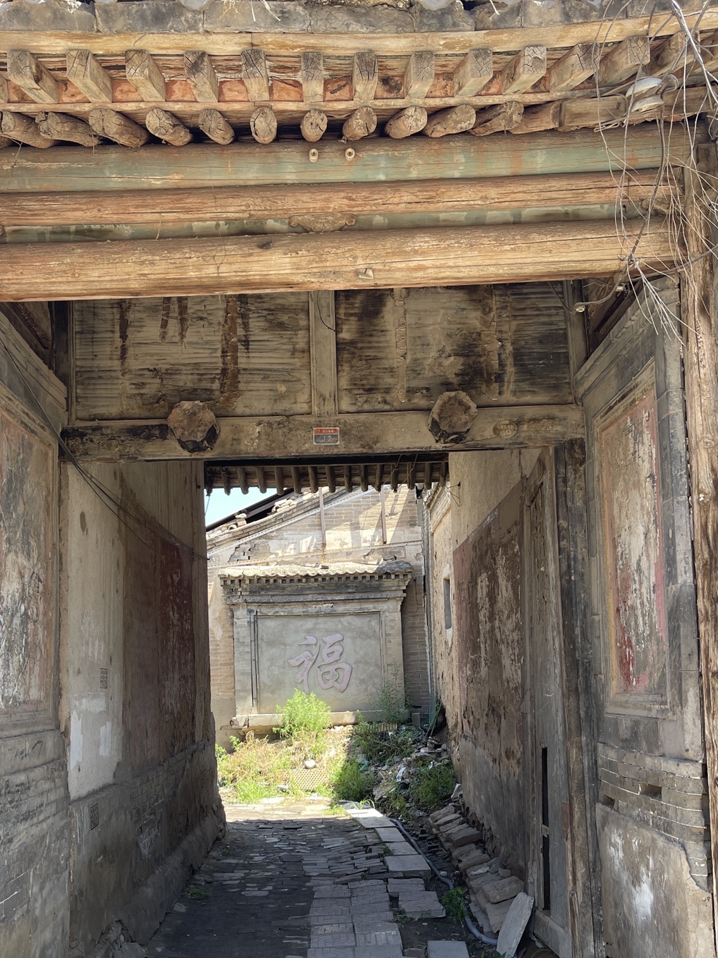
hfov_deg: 42.9
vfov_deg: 55.0
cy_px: 574
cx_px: 340
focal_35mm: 33
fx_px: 913
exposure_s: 1/256
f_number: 1.6
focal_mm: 5.1
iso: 32
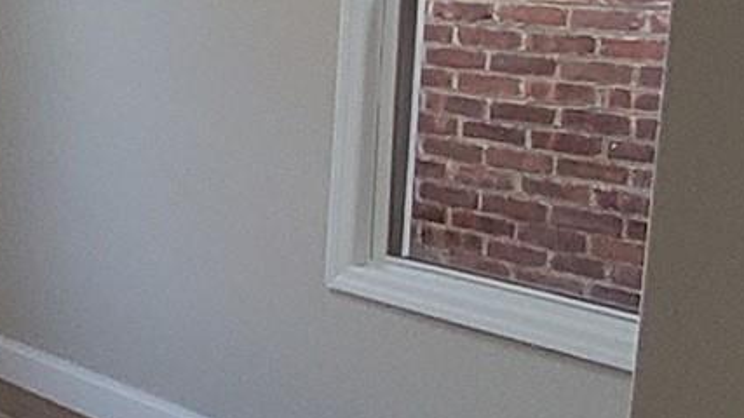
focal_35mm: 68
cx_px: -333
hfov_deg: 24.8
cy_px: 122
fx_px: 1341
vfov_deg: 17.6
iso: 100
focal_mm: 1.13
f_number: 2.2
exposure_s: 1/59
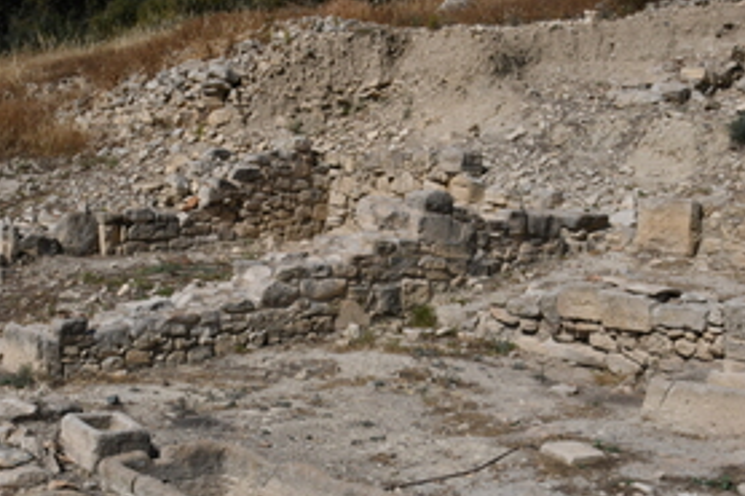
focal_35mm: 57
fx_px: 1179
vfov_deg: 23.5
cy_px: 385
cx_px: 252
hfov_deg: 34.8
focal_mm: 24
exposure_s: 1/250
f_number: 20
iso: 200
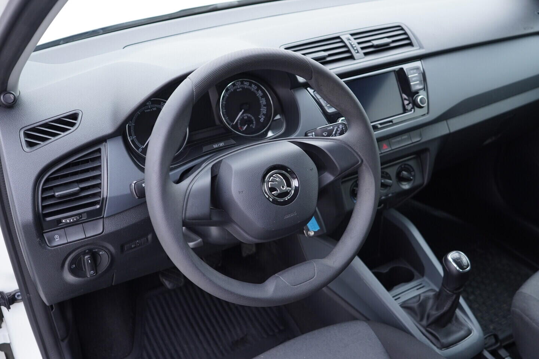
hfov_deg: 53.1
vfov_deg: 36.9
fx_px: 539
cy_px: 180
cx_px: 270
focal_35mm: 36
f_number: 2.8
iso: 250
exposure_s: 1/40
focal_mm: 24
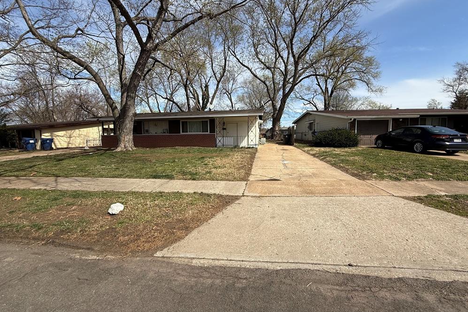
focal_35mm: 15
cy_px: 150
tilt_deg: -4.4
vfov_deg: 77.3
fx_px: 195
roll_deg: +1.3
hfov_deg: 100.4
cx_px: 233
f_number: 2.2
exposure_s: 1/2092
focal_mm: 2.22
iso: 50
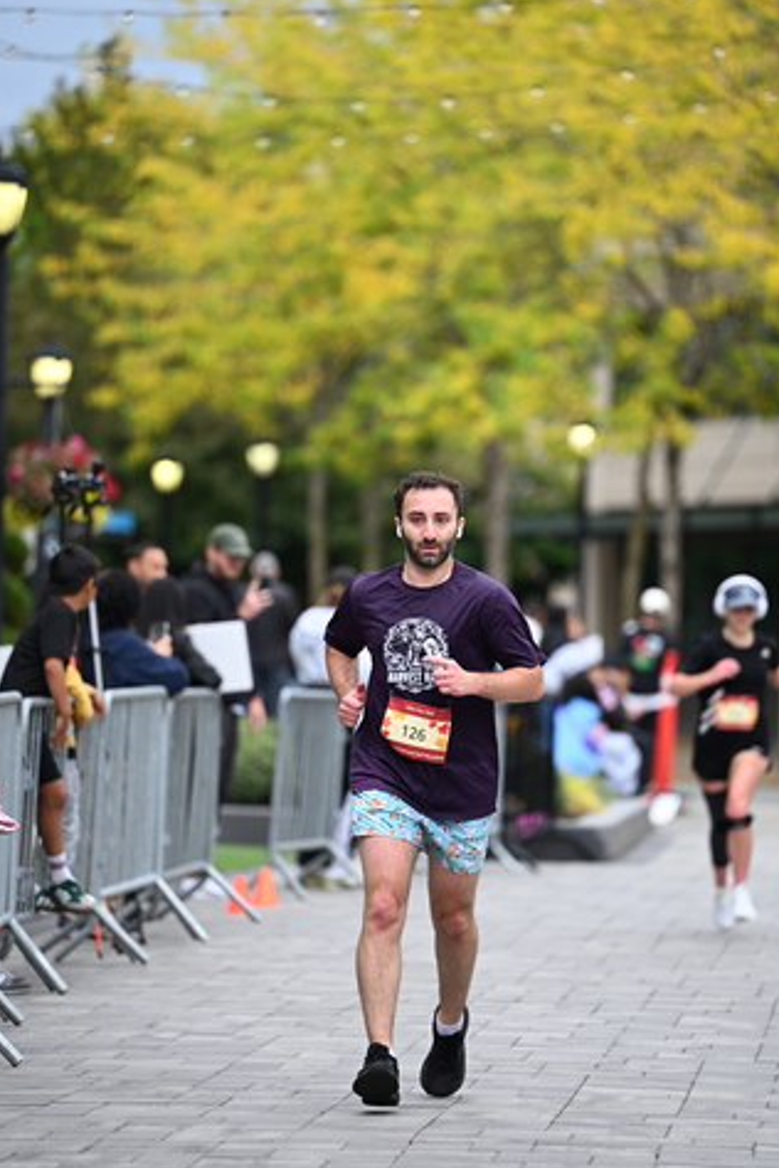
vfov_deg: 9.8
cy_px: 586
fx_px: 6783
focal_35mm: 209
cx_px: 408
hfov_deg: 6.6
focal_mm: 180
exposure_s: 1/2000
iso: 640
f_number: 2.8
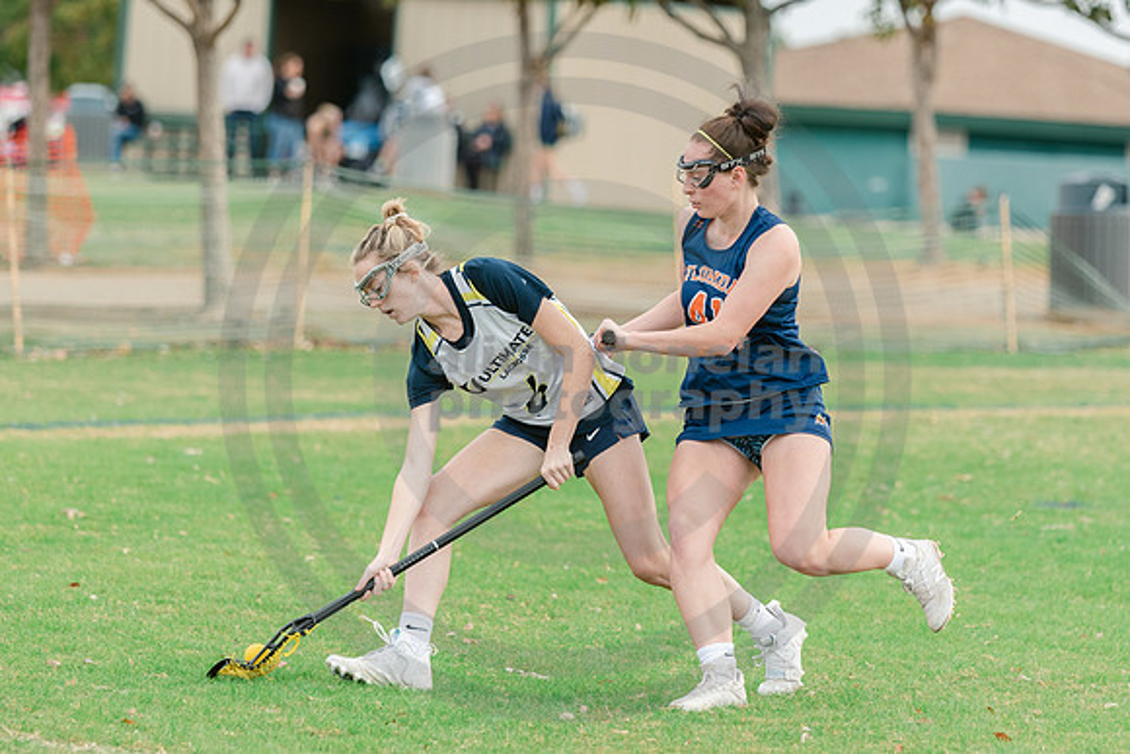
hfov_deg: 9.3
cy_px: 347
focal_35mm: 220
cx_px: 626
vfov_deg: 6.2
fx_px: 6914
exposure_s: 1/1250
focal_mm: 135
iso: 400
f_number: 2.8
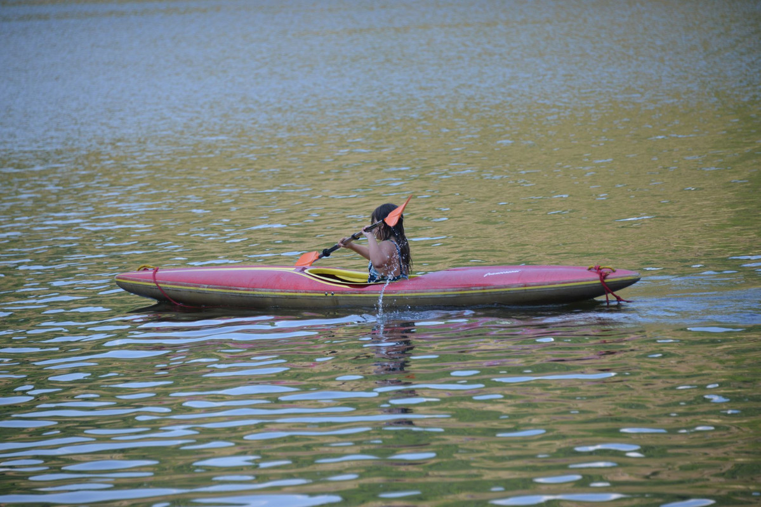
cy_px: 254
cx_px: 380
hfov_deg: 9.8
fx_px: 4440
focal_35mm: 210
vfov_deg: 6.5
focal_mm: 210
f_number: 5.6
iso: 500
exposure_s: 1/250
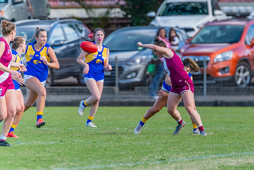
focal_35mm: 887
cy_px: 81
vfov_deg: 1.6
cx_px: 185
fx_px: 6260
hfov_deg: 2.3
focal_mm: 600
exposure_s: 1/1600
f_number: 6.3
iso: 1800
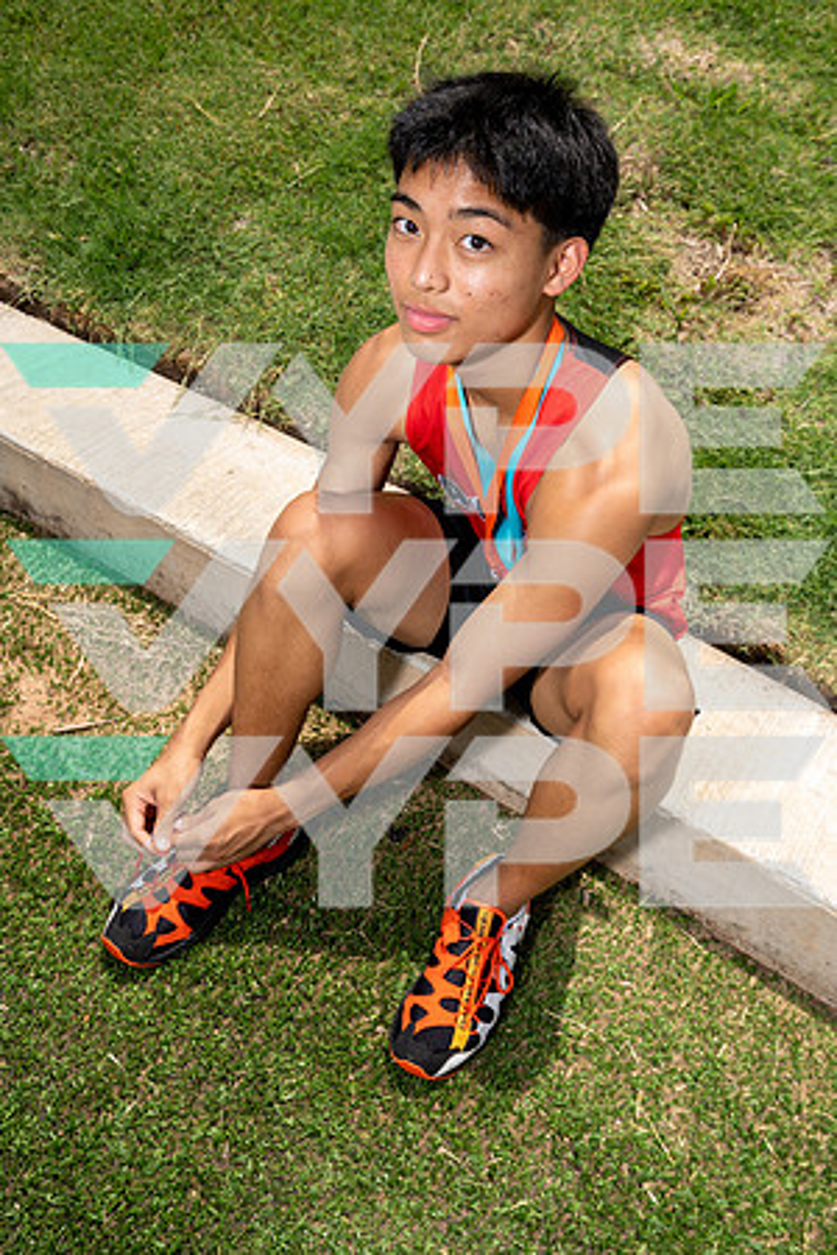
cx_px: 418
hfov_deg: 41.1
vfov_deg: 58.7
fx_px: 1116
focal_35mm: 32
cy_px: 628
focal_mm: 32
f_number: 6.3
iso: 100
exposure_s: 1/250
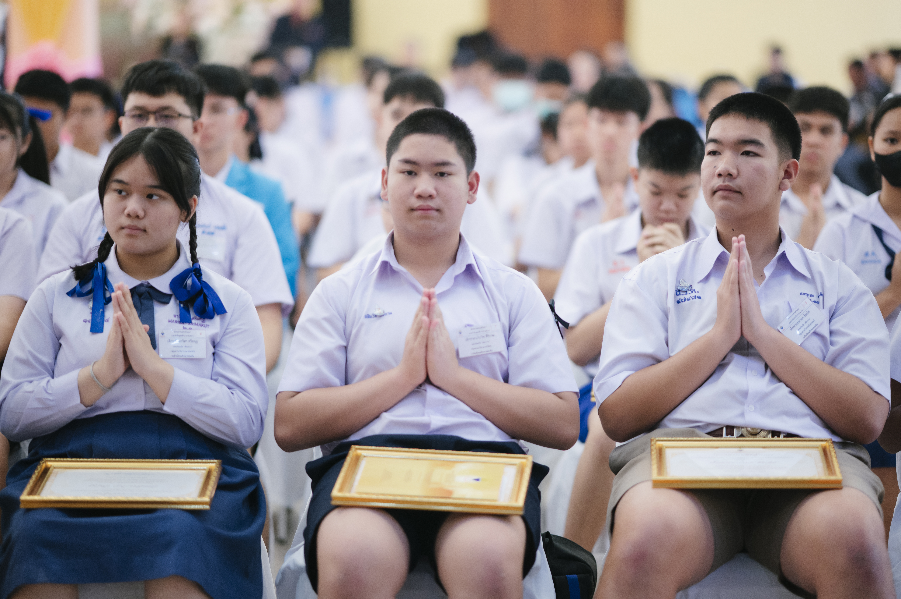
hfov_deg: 19.5
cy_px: 300
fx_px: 2626
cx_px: 450
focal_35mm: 105
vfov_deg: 13.0
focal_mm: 105
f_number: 1.4
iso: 1250
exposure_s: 1/500
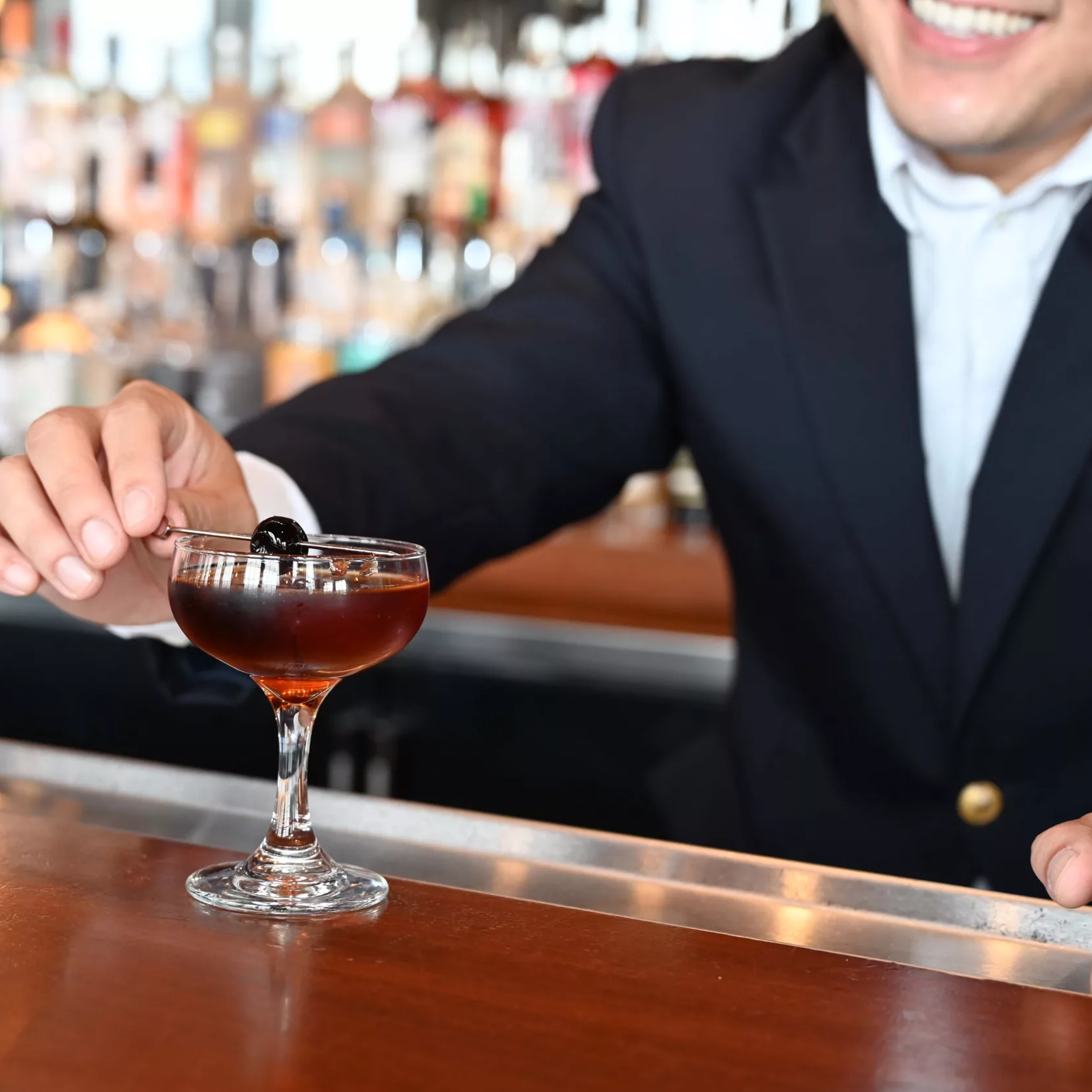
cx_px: 409
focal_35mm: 61
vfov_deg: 28.2
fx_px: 2177
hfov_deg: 28.1
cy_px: 551
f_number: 4
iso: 320
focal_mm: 47
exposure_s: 1/60
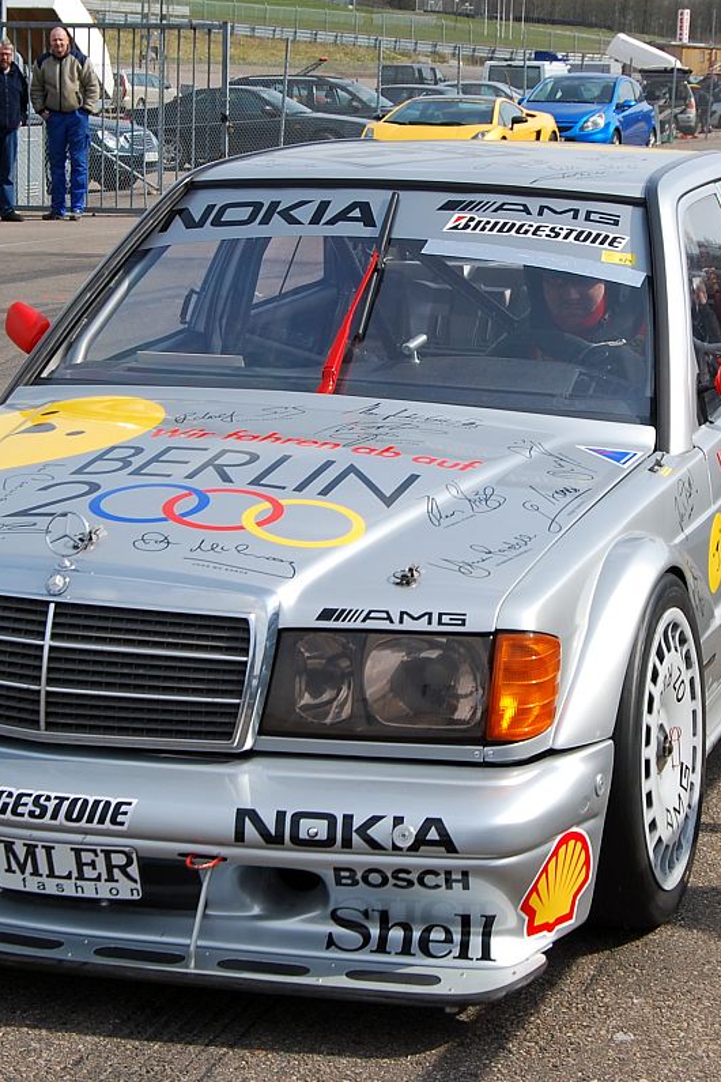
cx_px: 390
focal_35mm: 59
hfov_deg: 23.0
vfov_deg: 33.9
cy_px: 535
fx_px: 1772
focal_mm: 26
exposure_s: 1/200
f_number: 7.1
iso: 100
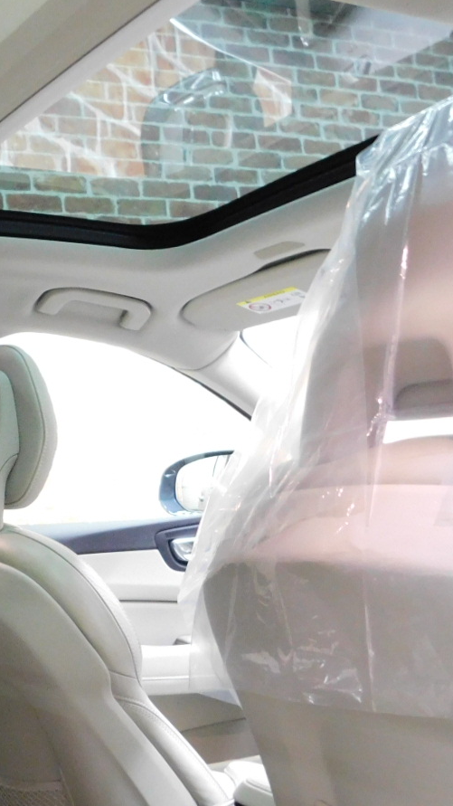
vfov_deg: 45.4
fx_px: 961
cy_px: 459
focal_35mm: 45
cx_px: -61
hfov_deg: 24.5
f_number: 3
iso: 500
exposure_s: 1/8
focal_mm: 4
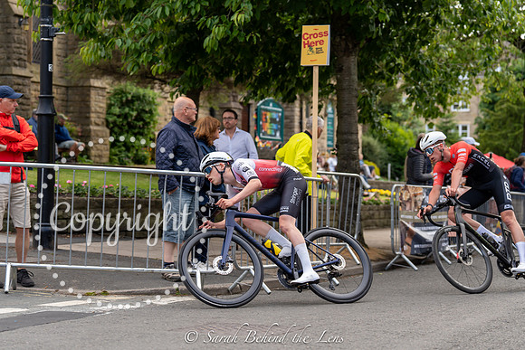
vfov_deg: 19.5
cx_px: 262
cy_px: 175
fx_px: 1021
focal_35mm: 70
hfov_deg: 28.8
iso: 400
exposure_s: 1/1000
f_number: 3.2
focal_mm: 70
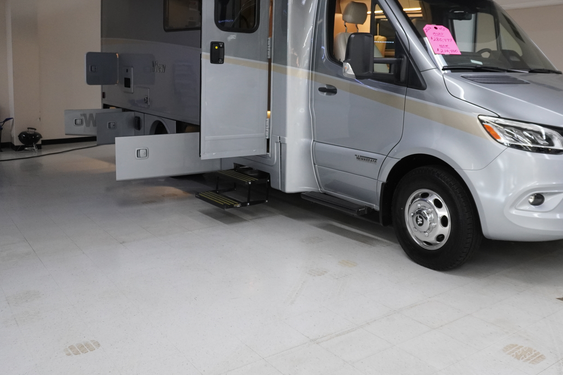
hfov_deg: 54.2
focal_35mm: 35
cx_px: 326
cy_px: 118
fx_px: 547
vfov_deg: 37.4
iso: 1250
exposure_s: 1/160
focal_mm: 16
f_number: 4
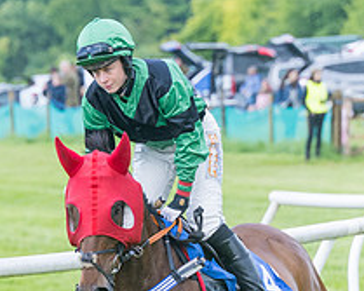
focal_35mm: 650
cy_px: 337
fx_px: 6999
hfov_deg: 3.0
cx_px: -17
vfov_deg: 2.4
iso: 400
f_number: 5
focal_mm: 155
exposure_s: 1/1000
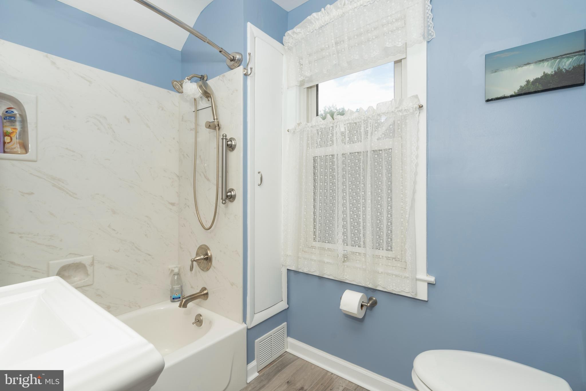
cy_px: 196
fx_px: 260
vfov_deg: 73.7
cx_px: 293
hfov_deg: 96.7
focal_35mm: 16
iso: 320
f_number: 8
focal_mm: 16
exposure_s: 1/200
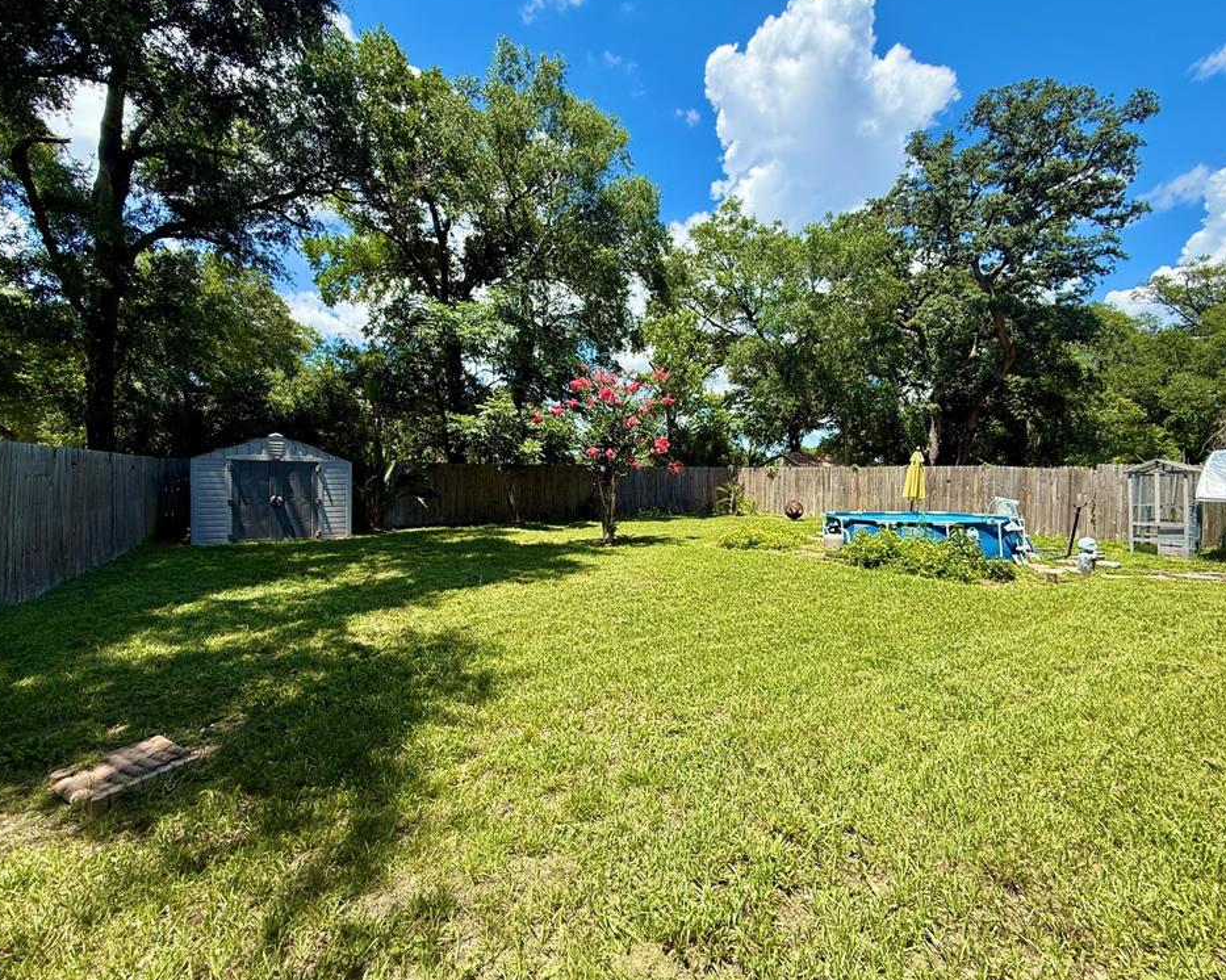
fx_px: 544
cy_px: 485
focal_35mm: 15
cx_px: 632
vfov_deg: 84.0
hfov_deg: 96.8
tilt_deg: -0.6
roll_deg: -1.2
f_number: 2.2
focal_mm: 2.22
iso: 50
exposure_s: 1/914
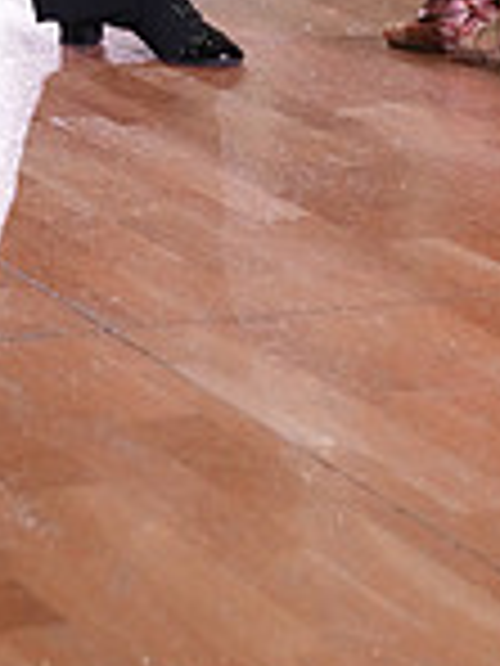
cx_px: 209
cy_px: -594
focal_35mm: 151
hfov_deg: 9.8
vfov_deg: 11.9
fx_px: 2908
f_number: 5.6
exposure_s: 1/320
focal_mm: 40
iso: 5000
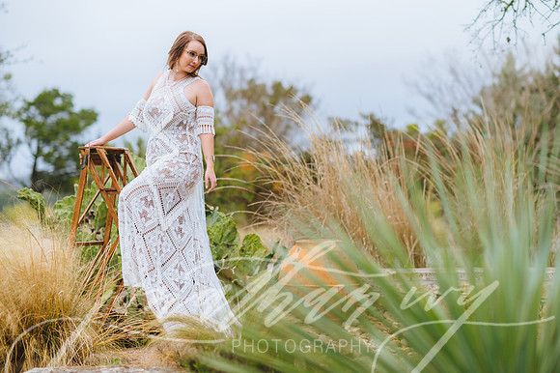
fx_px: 1321
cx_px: 280
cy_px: 186
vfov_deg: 16.1
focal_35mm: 85
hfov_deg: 23.9
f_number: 2
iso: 320
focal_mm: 85
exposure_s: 1/1250
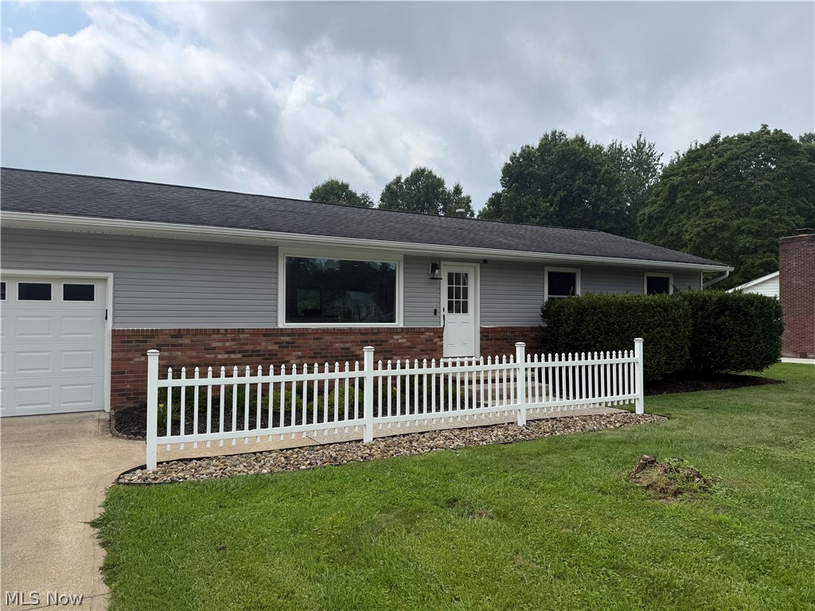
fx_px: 565
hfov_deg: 71.6
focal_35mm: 24
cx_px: 408
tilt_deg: +1.2
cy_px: 306
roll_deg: +0.0
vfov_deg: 56.8
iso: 80
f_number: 1.78
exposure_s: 1/5714
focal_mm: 6.76
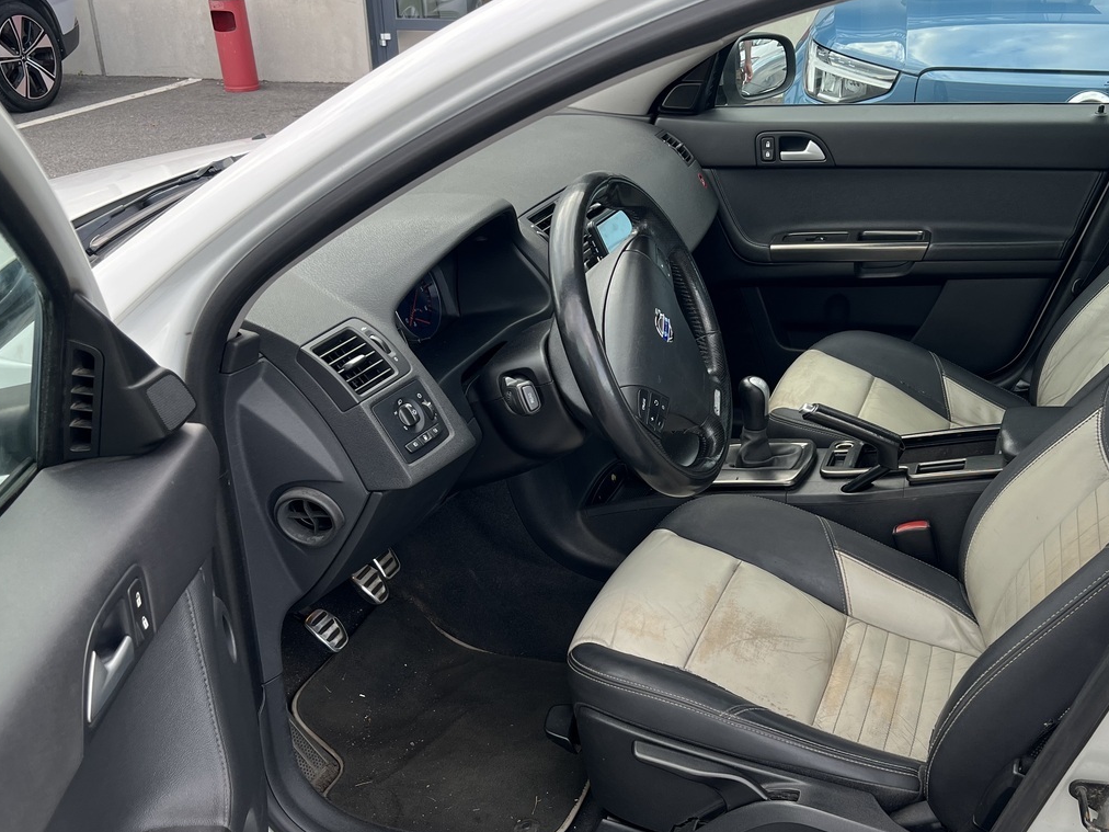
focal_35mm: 37
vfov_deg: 38.4
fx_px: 1185
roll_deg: +0.4
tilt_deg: -25.5
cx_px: 652
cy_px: 520
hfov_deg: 49.9
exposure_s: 1/243
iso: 40
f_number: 1.5
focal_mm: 5.7
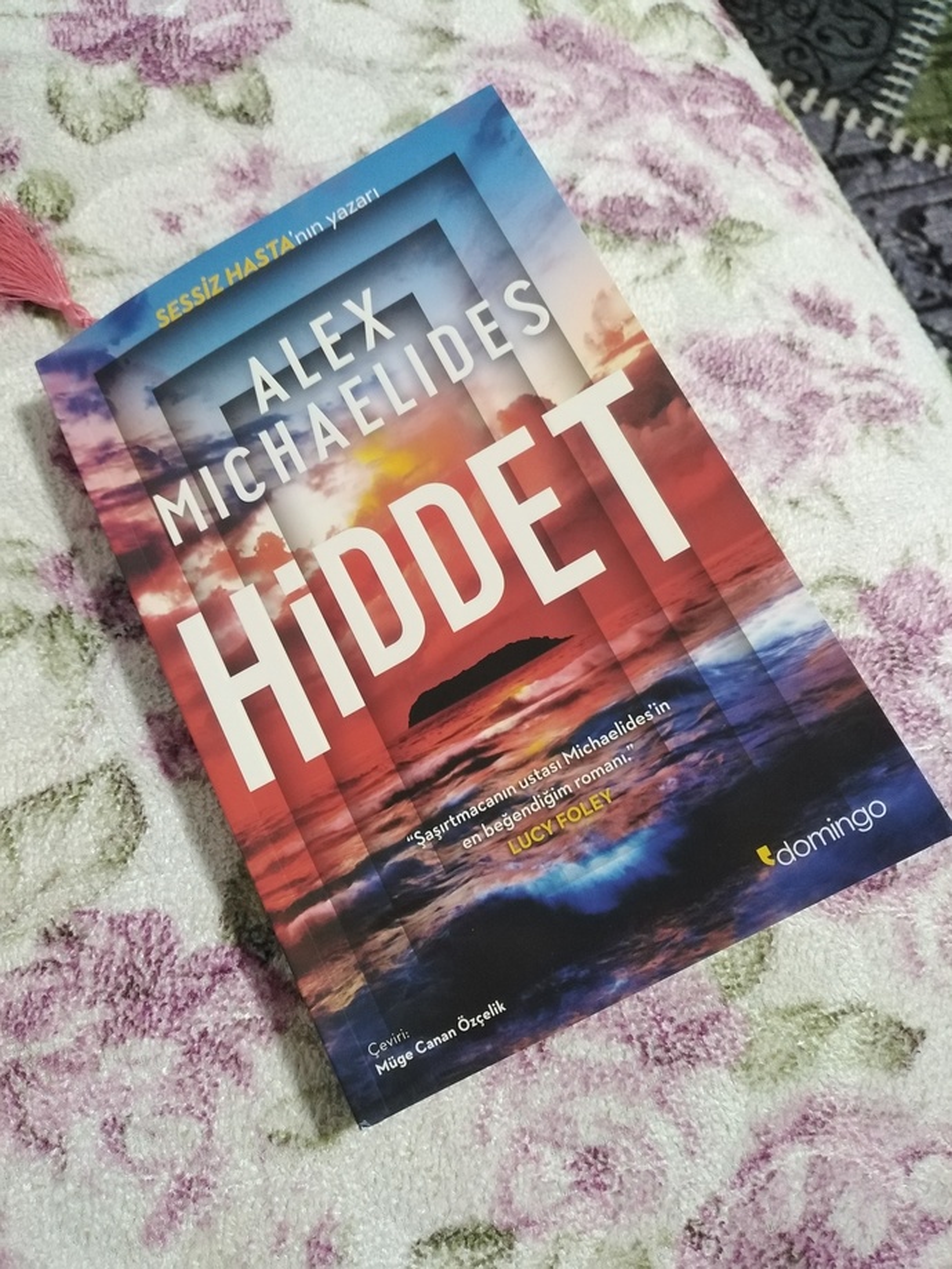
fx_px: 953
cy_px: 634
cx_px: 476
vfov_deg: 67.3
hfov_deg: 53.1
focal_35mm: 26
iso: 456
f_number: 1.8
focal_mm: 3.62
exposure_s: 1/20
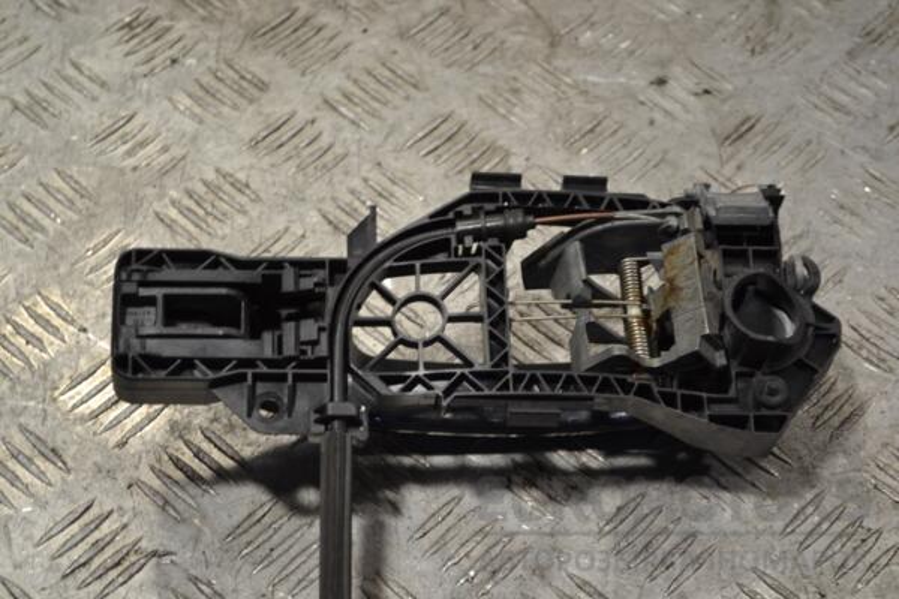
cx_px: 450
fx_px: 2060
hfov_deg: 24.6
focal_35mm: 82
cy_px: 300
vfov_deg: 16.6
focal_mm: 55
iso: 180
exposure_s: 1/30
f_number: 5.6
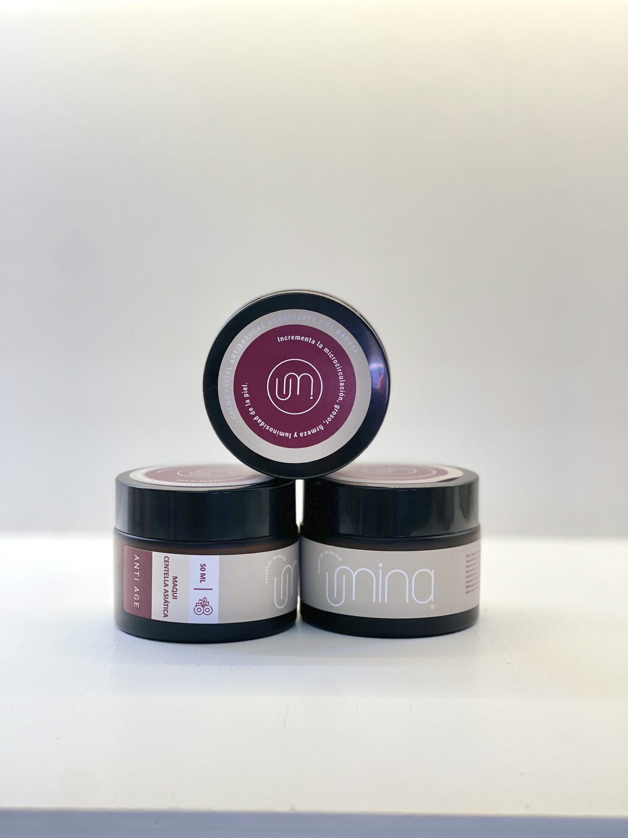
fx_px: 1548
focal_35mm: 64
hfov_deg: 22.9
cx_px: 314
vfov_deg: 30.3
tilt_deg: -5.4
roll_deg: -0.3
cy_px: 419
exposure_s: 1/100
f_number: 2.2
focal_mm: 7.5
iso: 50
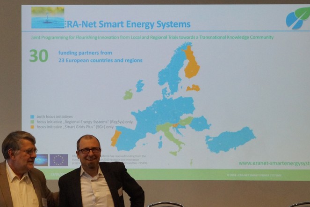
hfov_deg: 15.0
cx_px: 57
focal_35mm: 136
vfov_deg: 10.1
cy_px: 145
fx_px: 1170
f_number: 5.6
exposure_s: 1/160
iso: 1600
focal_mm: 50
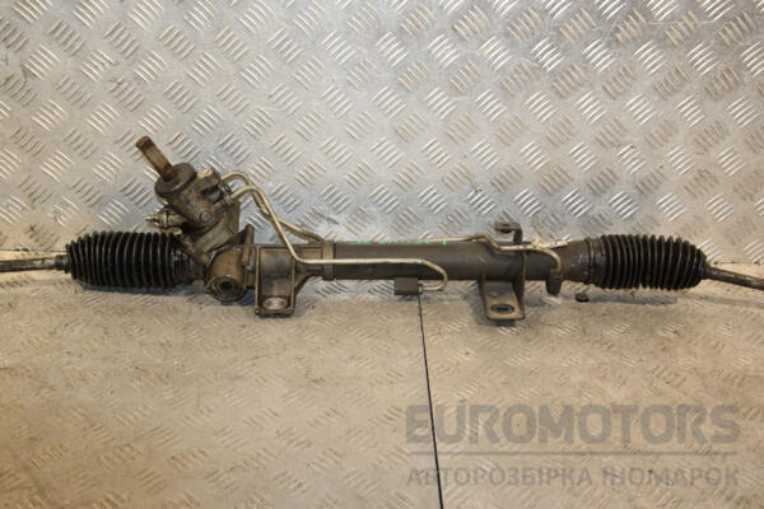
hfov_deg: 43.6
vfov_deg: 29.9
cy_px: 254
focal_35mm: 45
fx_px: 955
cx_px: 382
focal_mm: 30
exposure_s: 1/200
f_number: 6.3
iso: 800
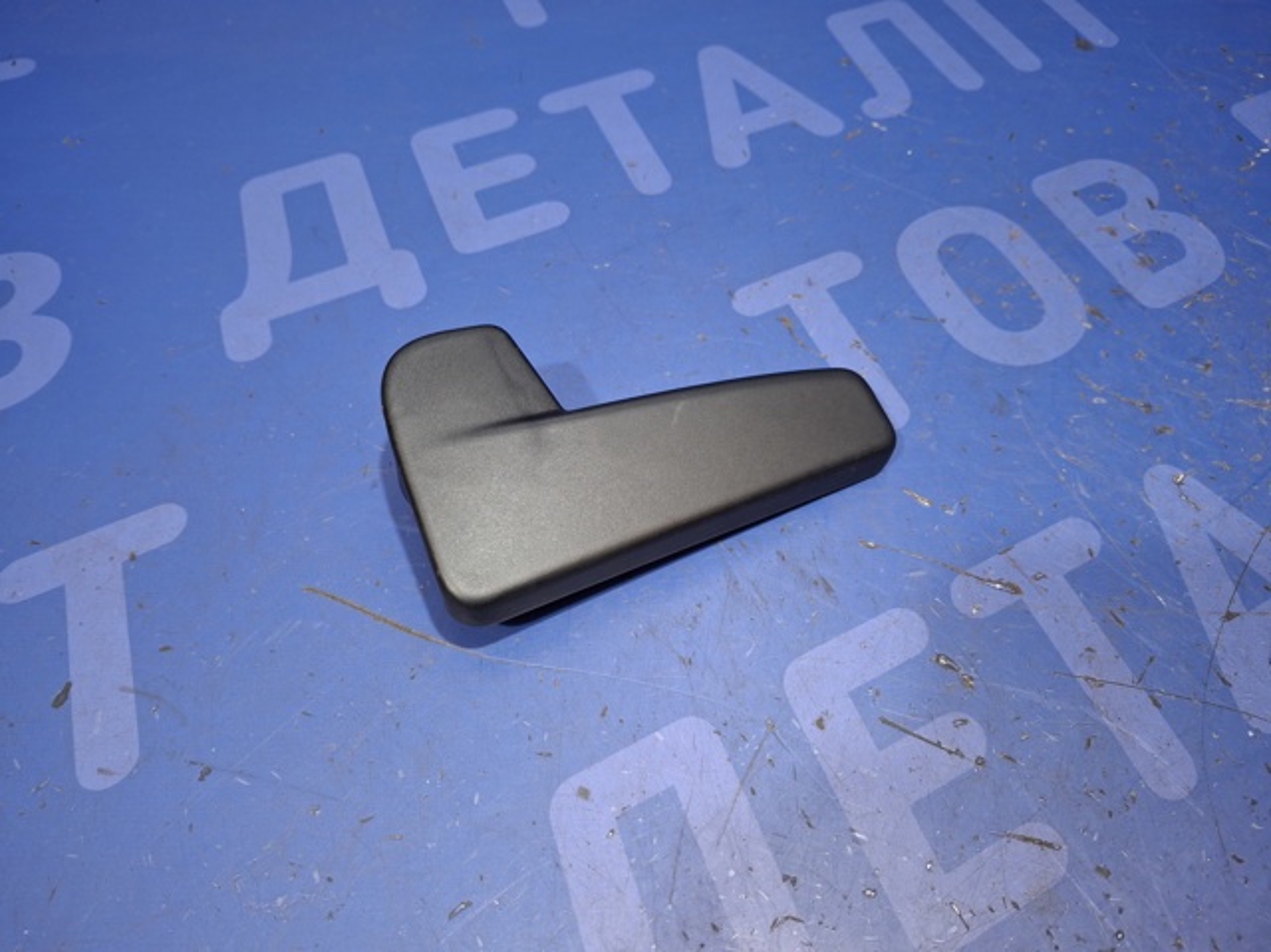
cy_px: 476
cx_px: 636
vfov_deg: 54.8
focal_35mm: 25
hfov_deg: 69.4
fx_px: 917
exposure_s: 1/33
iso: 320
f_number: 1.8
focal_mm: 4.69
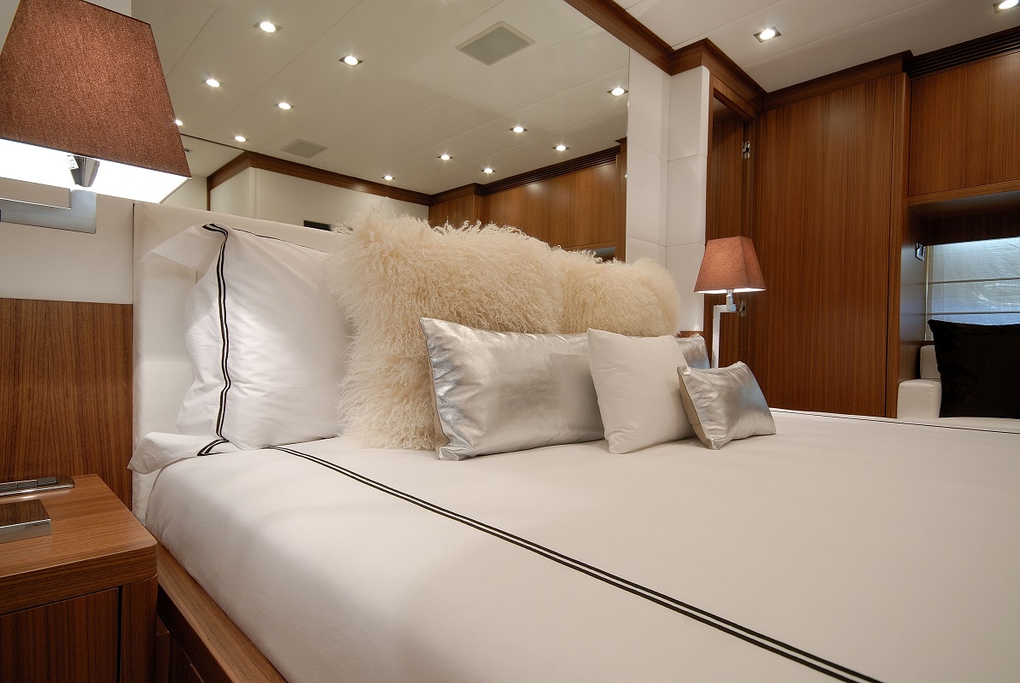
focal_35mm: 20
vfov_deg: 63.4
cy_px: 342
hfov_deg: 85.3
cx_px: 510
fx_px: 553
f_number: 9
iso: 100
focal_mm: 13
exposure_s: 1/4
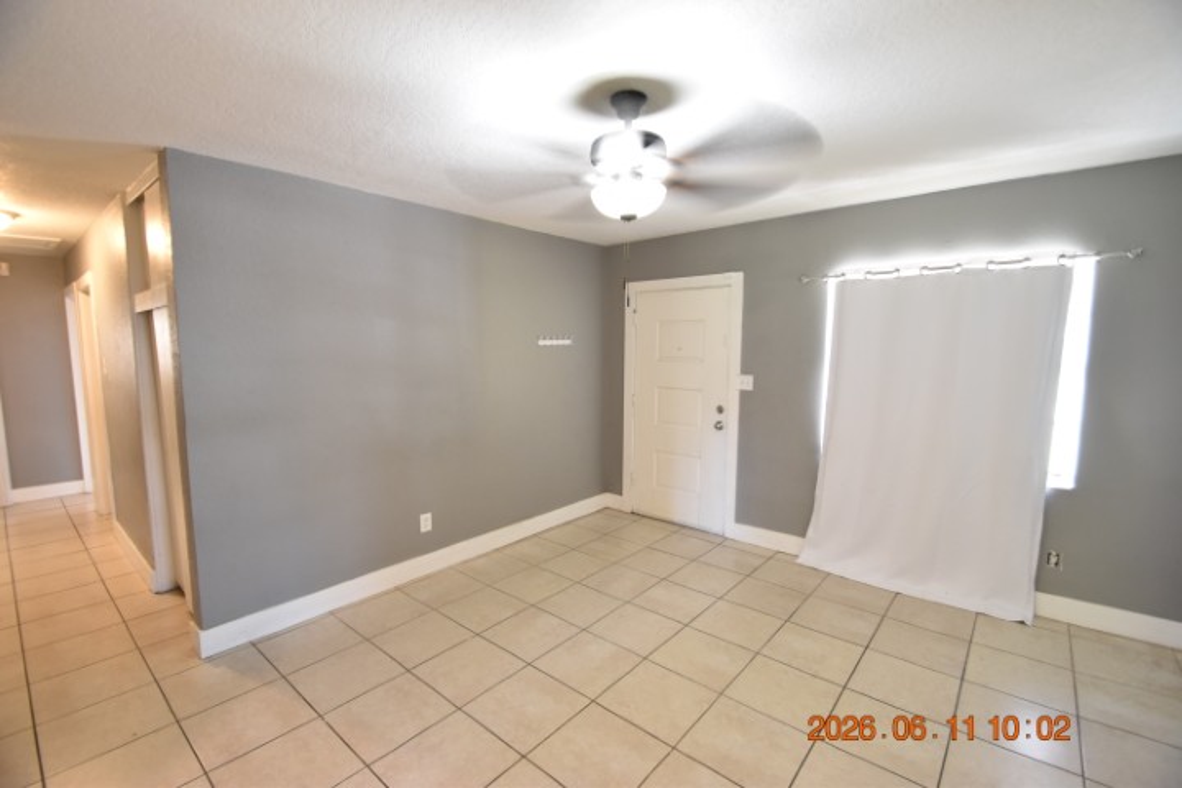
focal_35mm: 15
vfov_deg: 77.3
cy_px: 394
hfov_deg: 100.4
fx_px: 492
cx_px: 591
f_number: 3.5
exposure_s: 1/20
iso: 800
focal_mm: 10
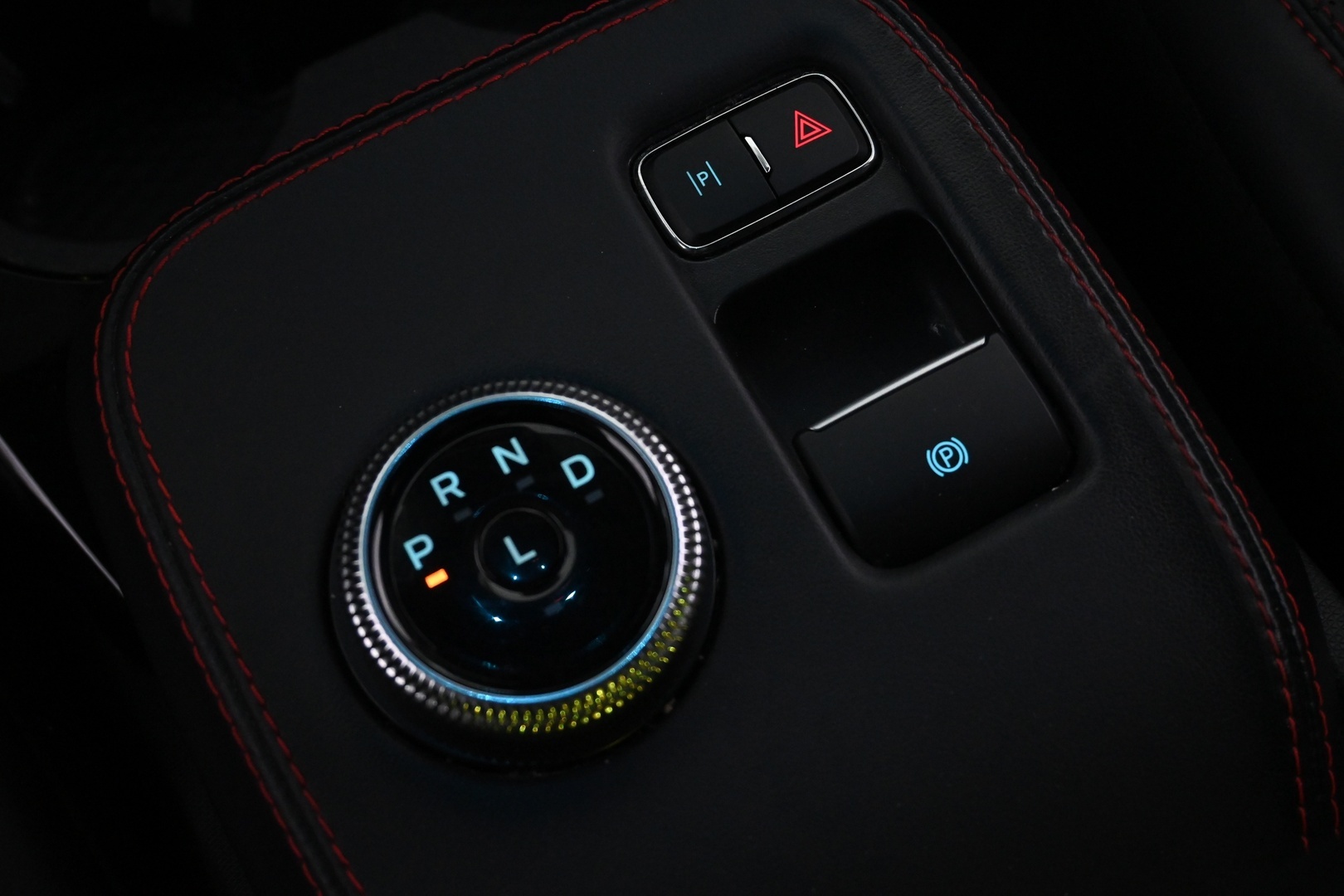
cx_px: 672
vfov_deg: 27.3
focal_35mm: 50
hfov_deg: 40.0
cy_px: 448
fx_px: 1848
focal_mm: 33
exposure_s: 1/50
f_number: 5
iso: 4000
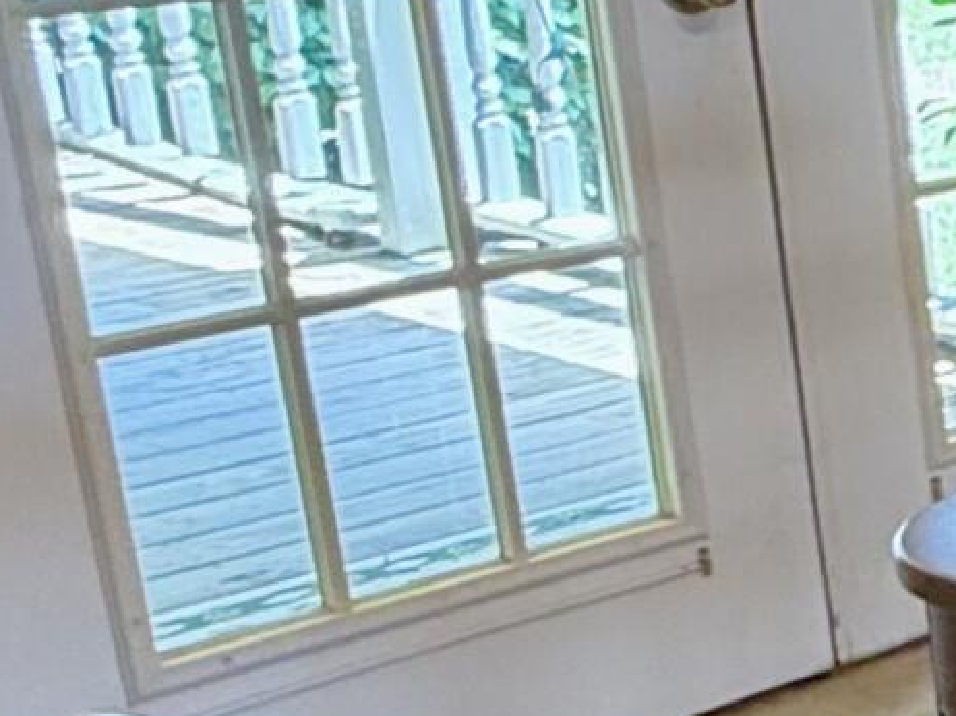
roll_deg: -1.1
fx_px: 2512
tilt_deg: -16.4
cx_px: 2423
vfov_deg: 16.2
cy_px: 387
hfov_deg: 13.7
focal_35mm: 91
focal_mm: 2.22
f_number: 2.2
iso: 200
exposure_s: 1/60
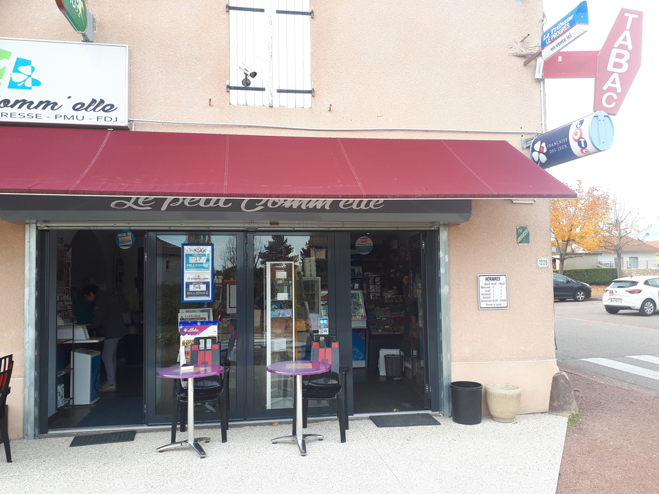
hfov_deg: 65.3
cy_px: 247
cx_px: 330
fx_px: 514
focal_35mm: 27
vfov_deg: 51.4
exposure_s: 1/169
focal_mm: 3.6
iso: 40
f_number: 1.9
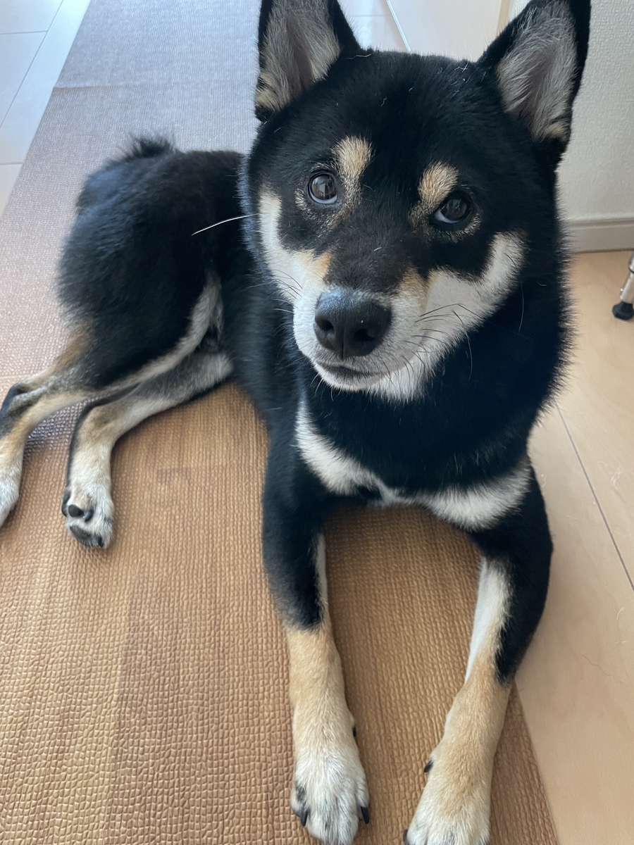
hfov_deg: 53.1
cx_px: 317
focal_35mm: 26
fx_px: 635
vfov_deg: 67.3
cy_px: 422
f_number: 1.6
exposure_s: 1/60
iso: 500
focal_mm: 4.2
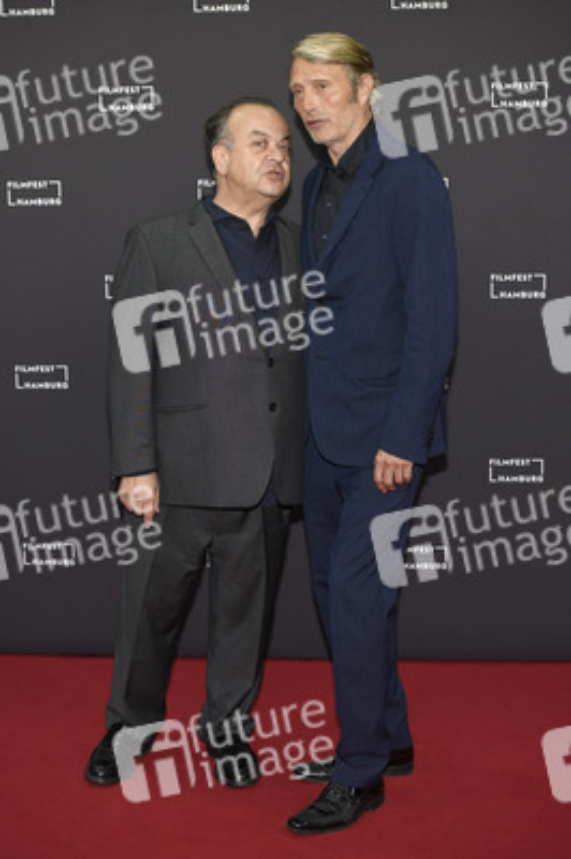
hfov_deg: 19.4
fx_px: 1668
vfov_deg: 28.9
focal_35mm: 70
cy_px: 430
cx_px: 286
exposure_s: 1/400
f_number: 4
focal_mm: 70
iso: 640
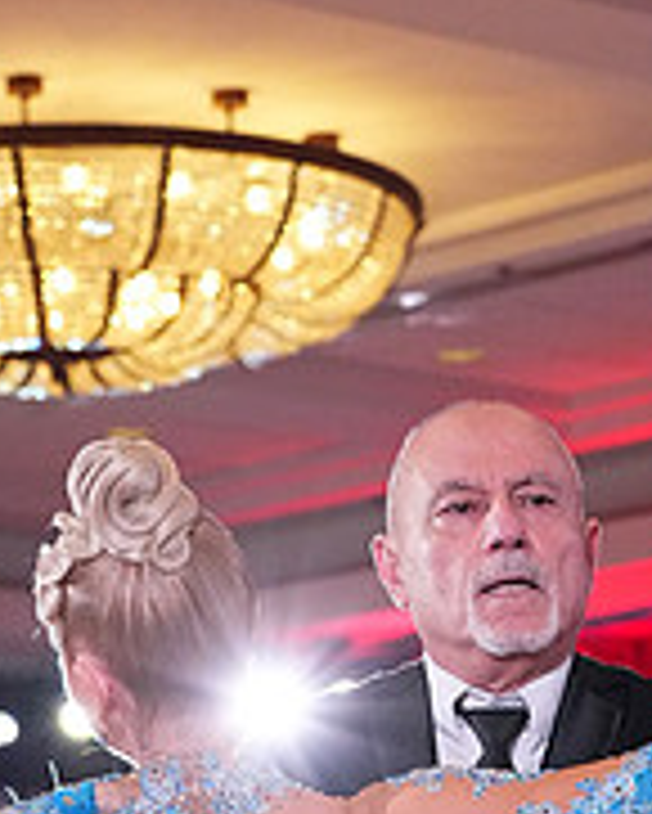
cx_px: 402
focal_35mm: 223
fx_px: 5374
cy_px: 1210
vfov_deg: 8.5
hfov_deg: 6.9
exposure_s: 1/400
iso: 8000
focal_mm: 74
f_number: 5.6
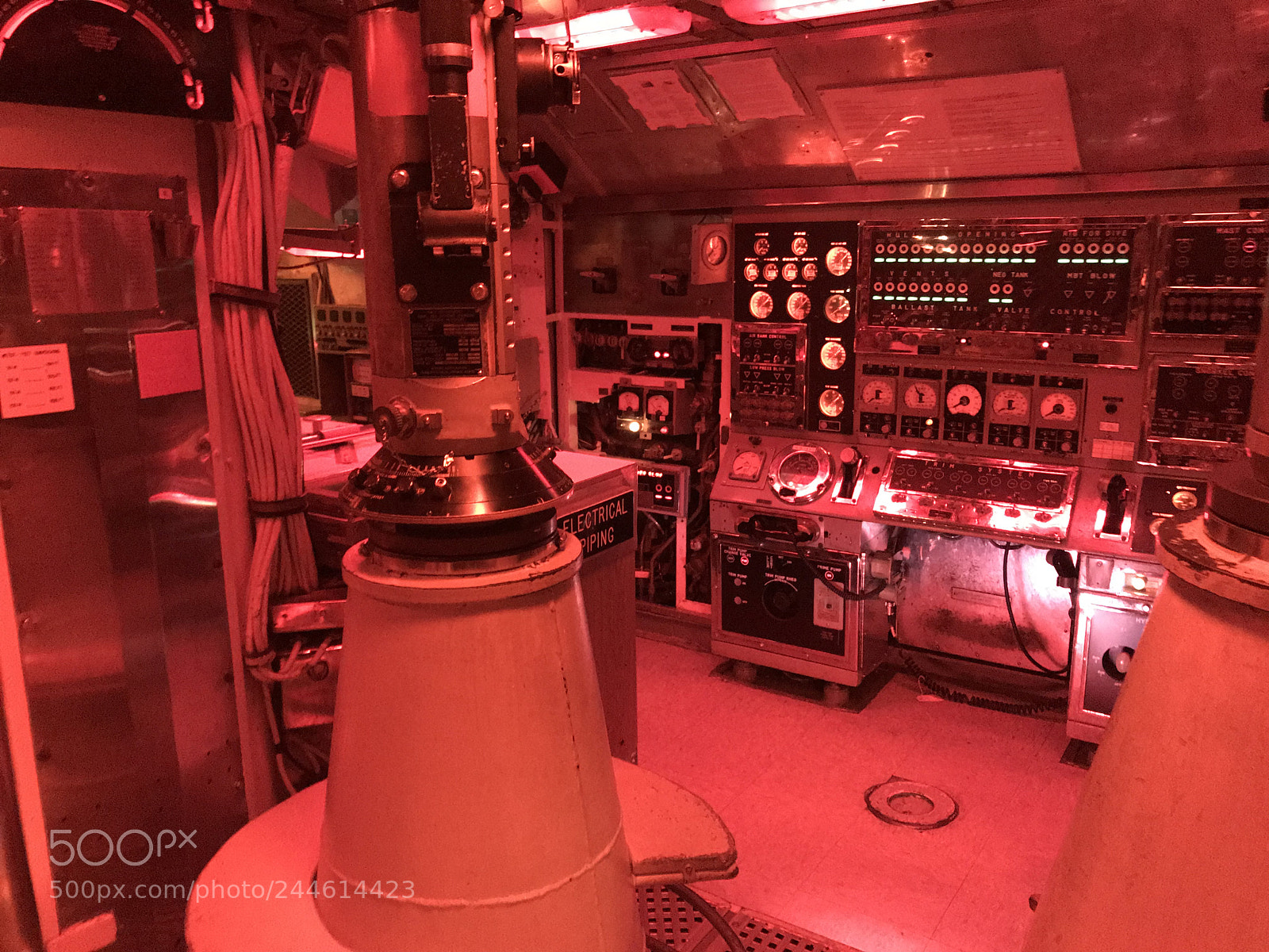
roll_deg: +0.3
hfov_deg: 63.4
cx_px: 634
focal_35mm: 28
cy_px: 476
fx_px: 1026
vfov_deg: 49.7
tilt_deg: -13.1
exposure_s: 1/4
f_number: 1.8
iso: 500
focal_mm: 3.99
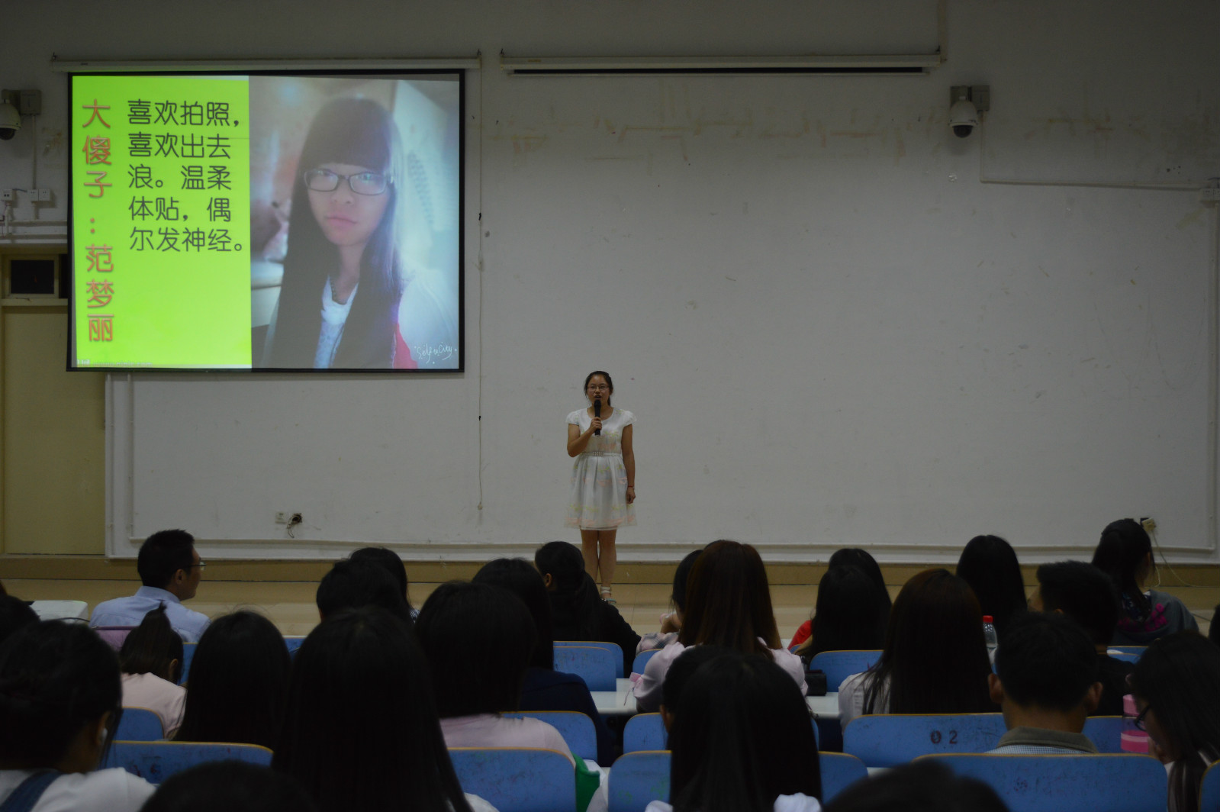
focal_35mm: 44
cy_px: 406
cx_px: 610
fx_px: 1473
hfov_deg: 45.0
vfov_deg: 30.8
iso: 400
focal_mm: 29
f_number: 4.2
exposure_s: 1/40
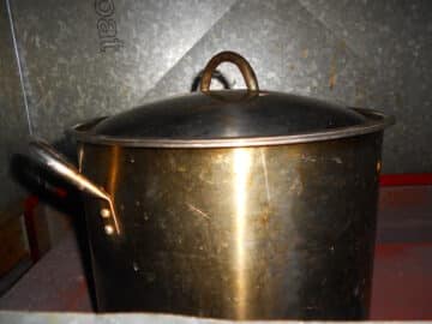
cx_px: 216
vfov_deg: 53.1
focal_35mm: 26
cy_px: 162
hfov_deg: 67.3
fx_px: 324
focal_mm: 4.6
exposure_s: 1/25
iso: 80
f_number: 3.2
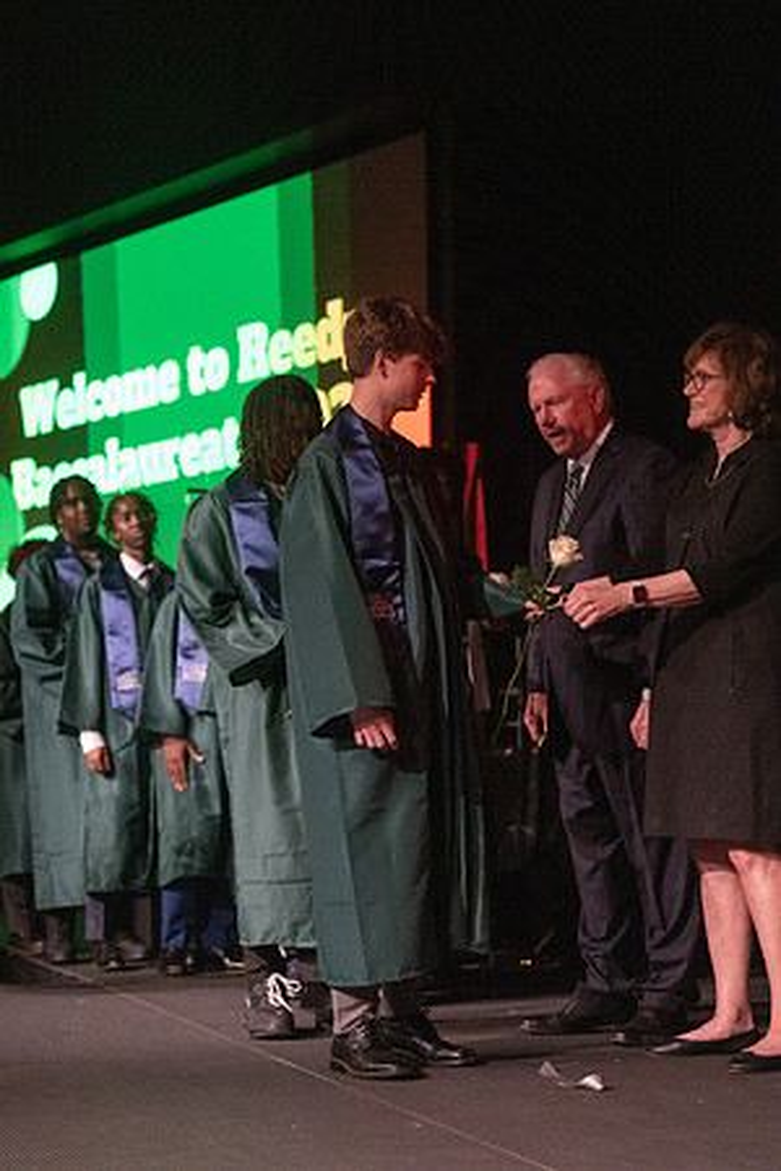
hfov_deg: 19.2
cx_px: 390
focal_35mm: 71
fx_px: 2310
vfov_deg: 28.5
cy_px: 586
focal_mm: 71
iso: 16000
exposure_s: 1/1000
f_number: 2.8
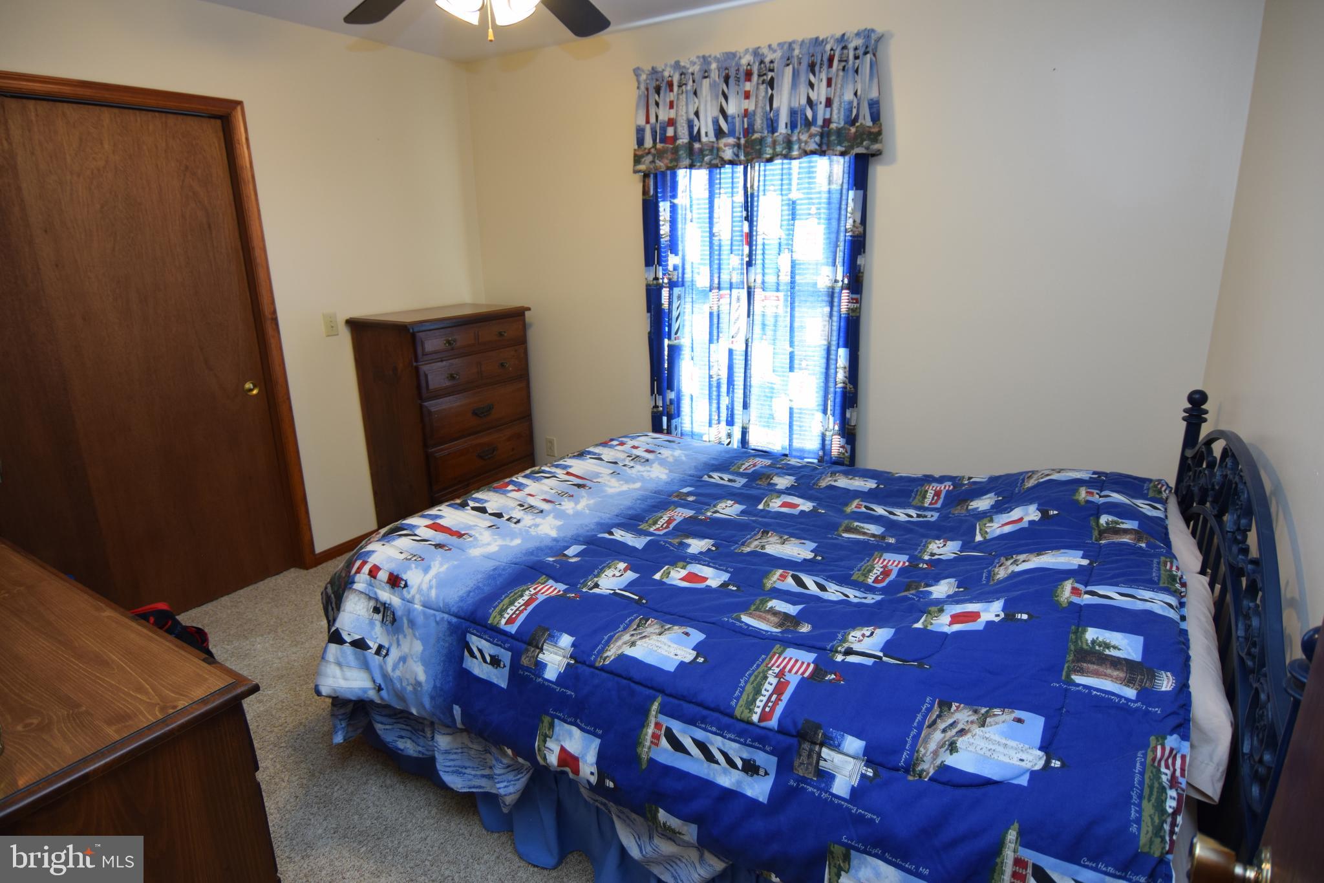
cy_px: 442
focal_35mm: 18
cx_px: 662
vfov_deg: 67.4
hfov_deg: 90.0
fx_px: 662
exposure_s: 1/60
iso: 400
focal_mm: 12
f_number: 4
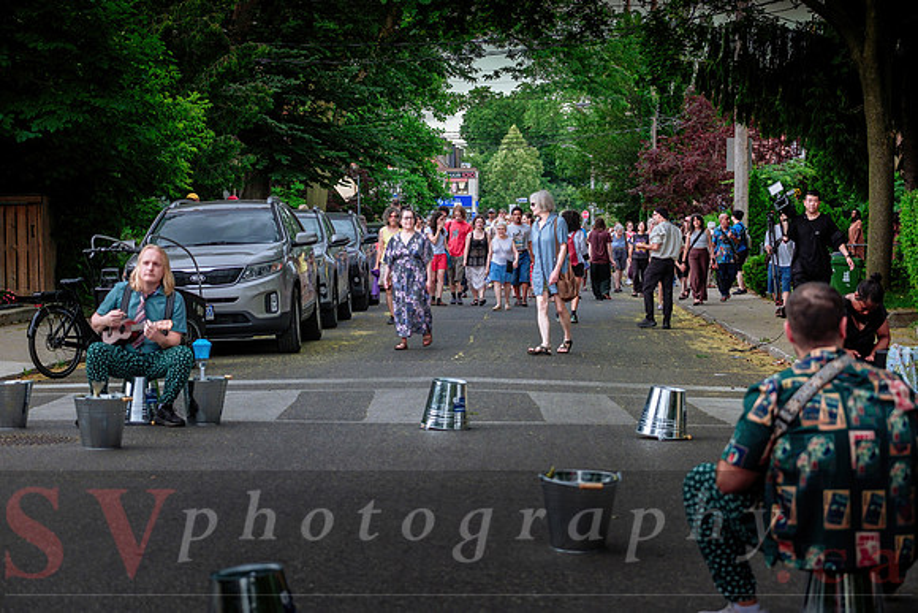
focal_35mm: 76
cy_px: 306
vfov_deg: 18.0
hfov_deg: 26.8
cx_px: 459
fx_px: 1929
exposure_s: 1/250
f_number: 2.8
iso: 500
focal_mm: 50
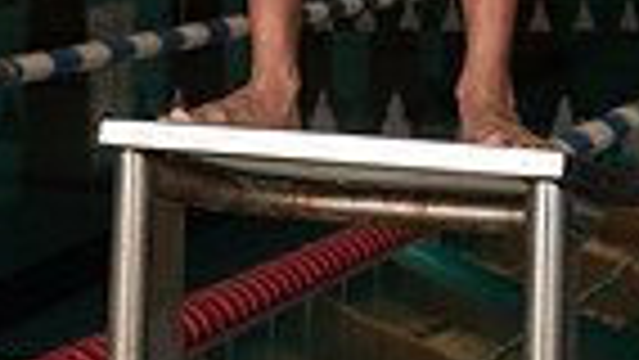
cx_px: 400
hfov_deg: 12.9
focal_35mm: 166
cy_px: -594
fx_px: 2814
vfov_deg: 6.8
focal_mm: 50
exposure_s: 1/250
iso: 800
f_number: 7.1
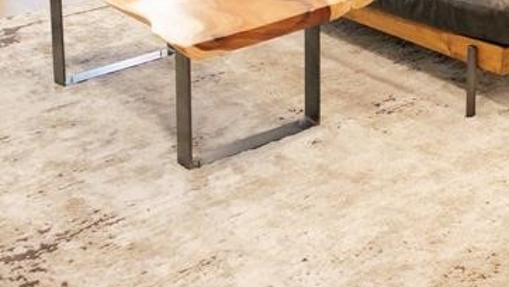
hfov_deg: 27.7
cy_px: -211
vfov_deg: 14.6
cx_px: 439
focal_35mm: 74
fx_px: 999
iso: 640
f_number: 2.8
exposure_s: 1/60
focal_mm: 12
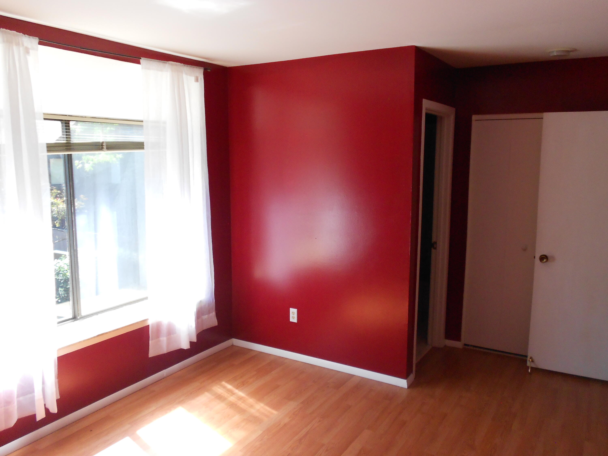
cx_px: 304
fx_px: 509
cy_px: 228
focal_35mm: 29
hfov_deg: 61.7
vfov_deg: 48.2
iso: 250
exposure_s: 1/125
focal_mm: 5.1
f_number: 3.4
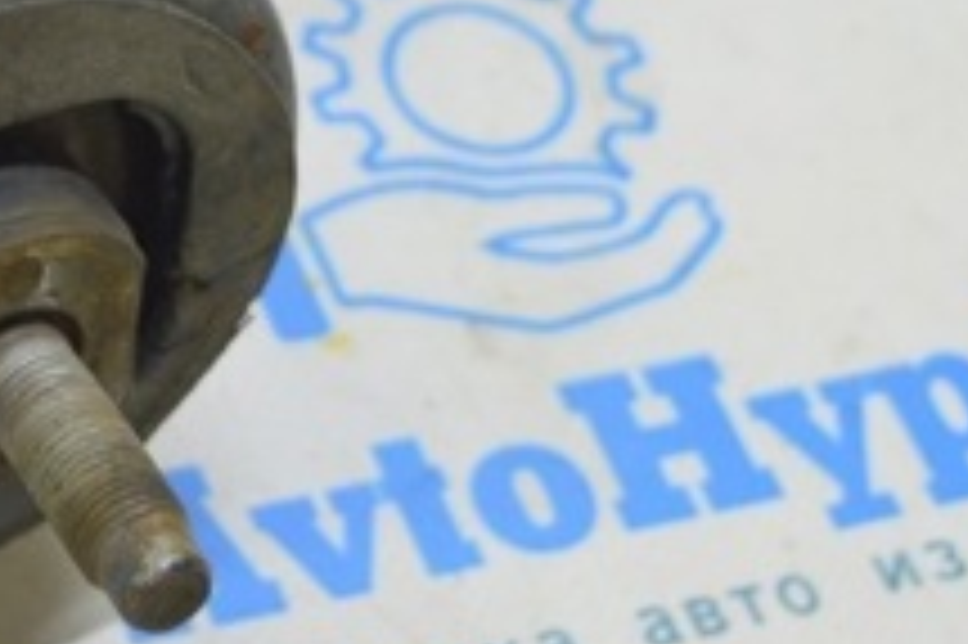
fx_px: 4084
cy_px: -70
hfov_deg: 12.9
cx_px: -410
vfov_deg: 8.9
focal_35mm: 152
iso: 400
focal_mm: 34
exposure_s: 1/20
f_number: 5.6
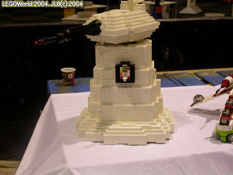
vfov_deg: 23.7
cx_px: 116
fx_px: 417
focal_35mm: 62
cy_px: 88
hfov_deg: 31.2
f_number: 3.1
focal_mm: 12.9
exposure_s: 1/17.1
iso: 100
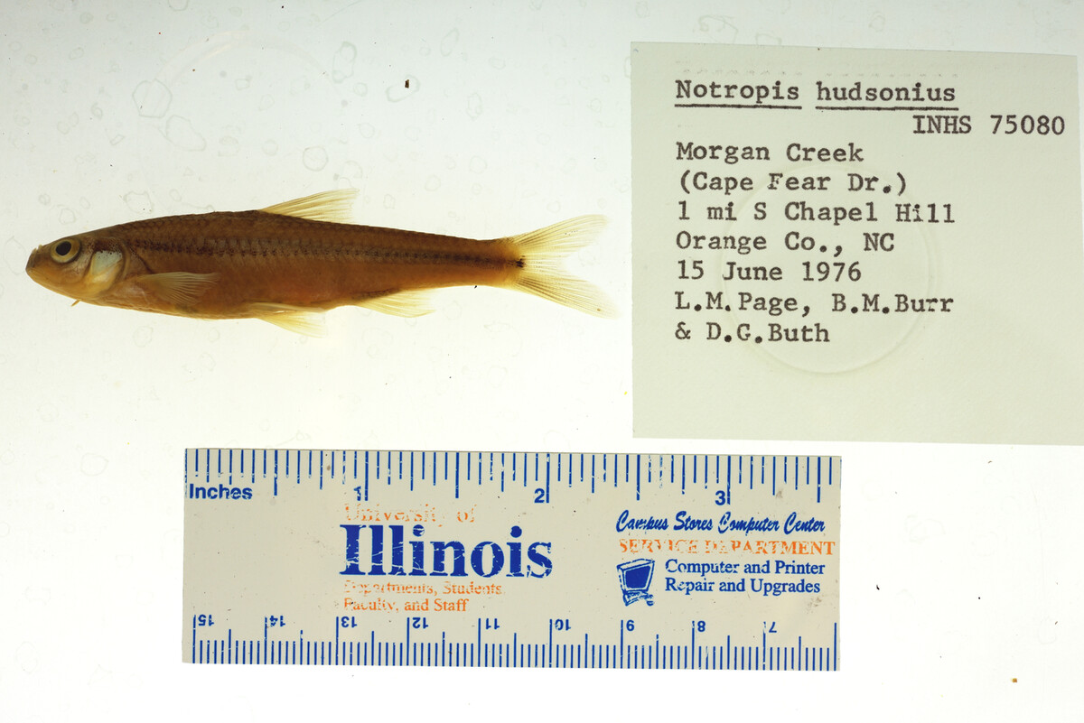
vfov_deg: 22.6
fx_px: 1807
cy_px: 362
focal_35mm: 60
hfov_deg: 33.4
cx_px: 542
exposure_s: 1/200
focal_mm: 60
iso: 100
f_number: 10
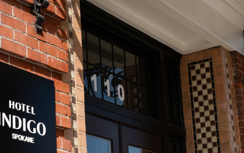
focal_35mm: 101
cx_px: 130
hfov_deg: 20.6
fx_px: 672
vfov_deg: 12.9
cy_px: 102
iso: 640
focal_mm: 70
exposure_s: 1/250
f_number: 22
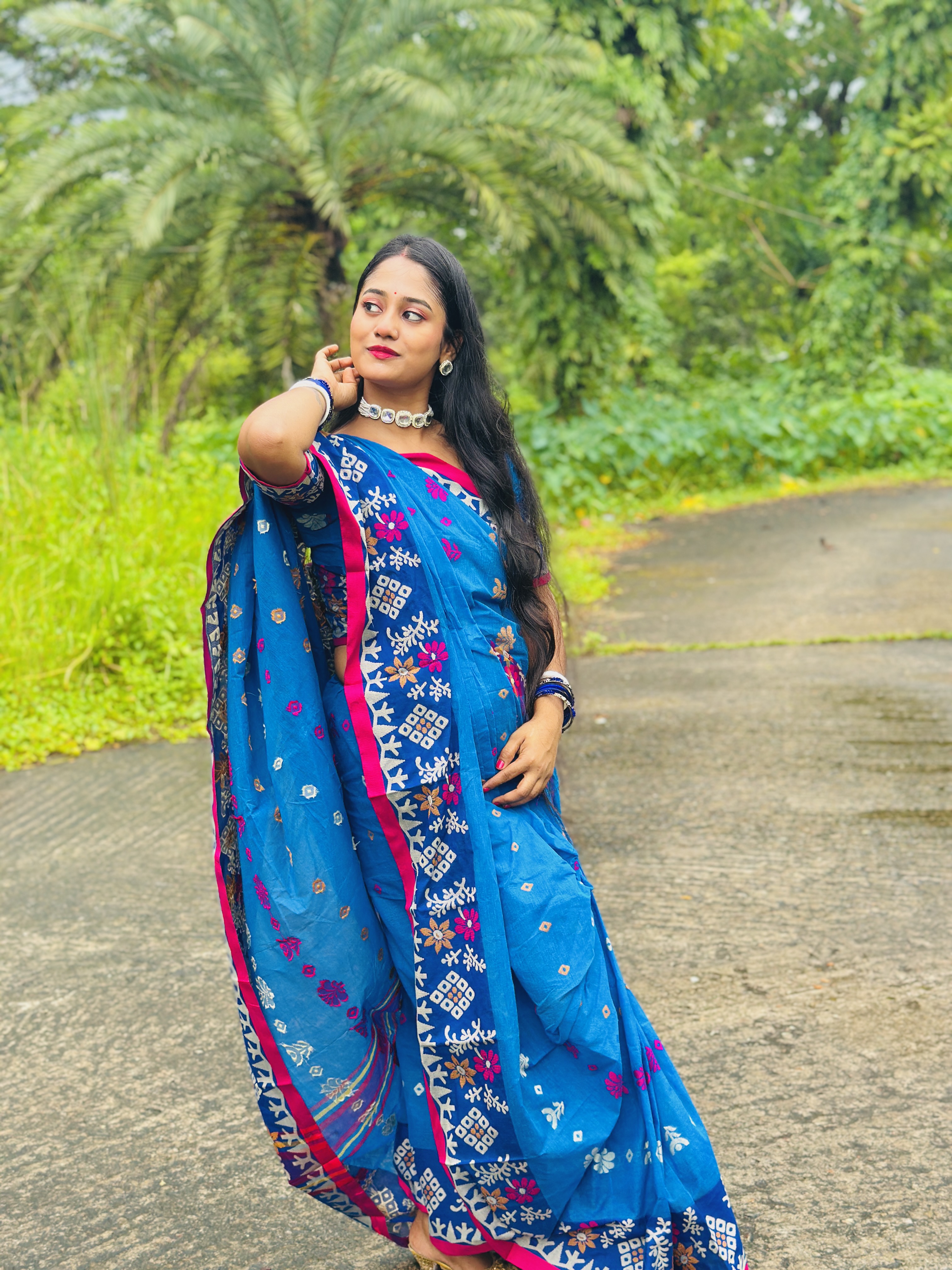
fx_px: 1760
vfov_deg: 39.7
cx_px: 476
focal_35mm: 48
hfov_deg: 30.3
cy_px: 635
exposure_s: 1/93
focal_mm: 6.86
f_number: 1.78
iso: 125
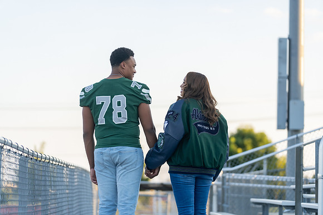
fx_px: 1122
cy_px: 108
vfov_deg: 11.0
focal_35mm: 125
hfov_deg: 16.4
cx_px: 162
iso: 400
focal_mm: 125
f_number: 2.8
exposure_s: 1/1000
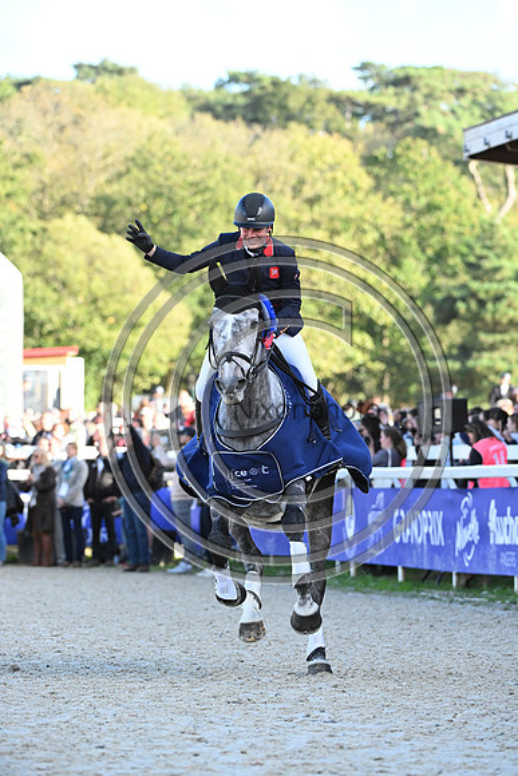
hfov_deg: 6.5
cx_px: 259
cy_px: 388
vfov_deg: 9.8
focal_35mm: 210
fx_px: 4529
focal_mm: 210
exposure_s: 1/800
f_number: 5.6
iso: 1800
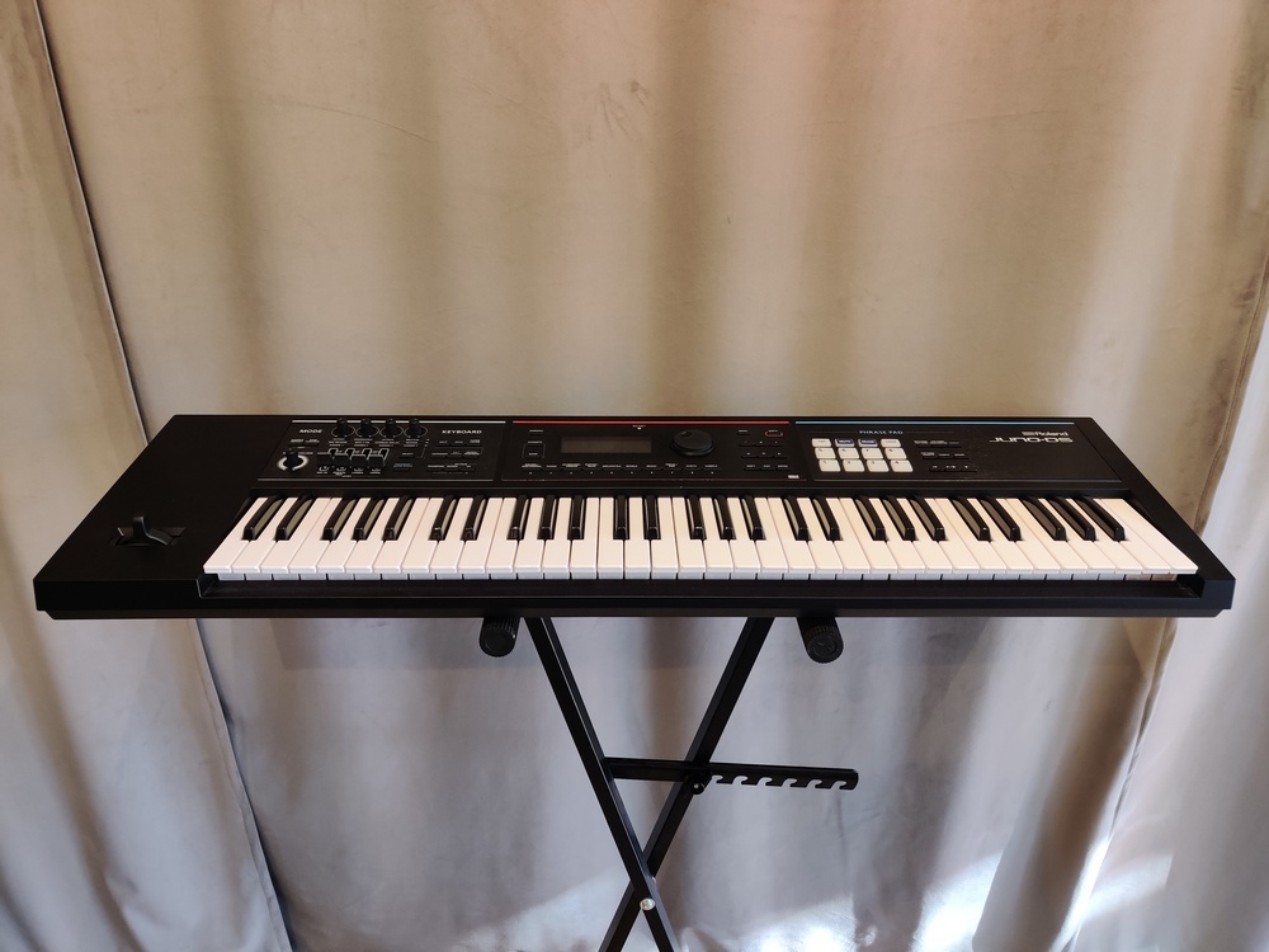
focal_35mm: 27
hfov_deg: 65.3
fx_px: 990
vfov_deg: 51.4
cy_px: 476
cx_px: 634
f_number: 1.65
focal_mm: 4.75
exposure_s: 1/50
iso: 400
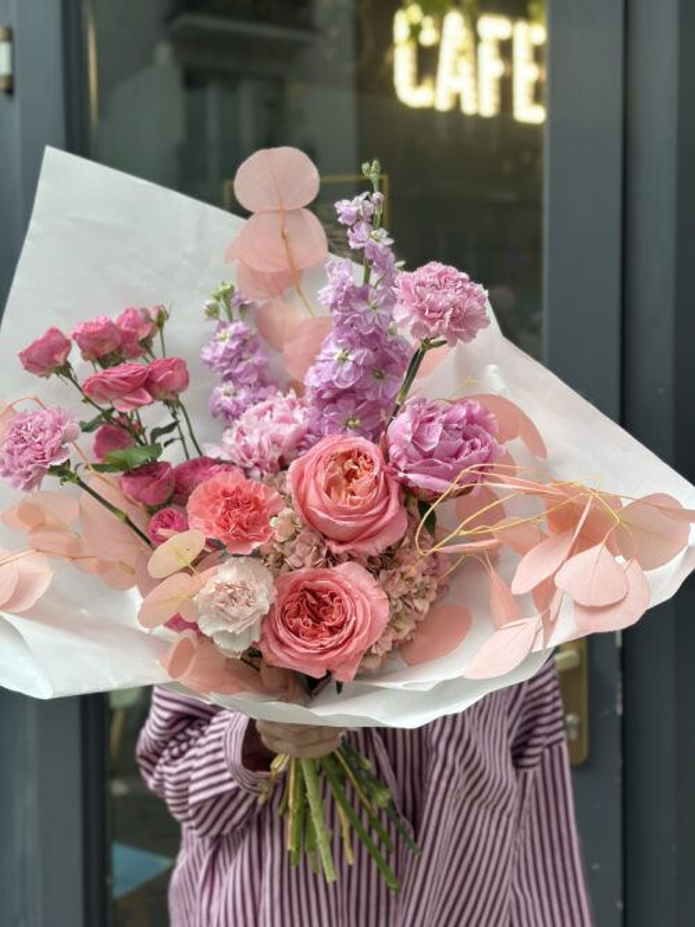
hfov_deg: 30.3
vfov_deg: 39.7
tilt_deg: -2.8
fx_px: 1285
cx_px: 348
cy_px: 464
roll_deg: -0.2
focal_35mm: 48
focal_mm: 6.86
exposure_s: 1/332
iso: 80
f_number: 1.78
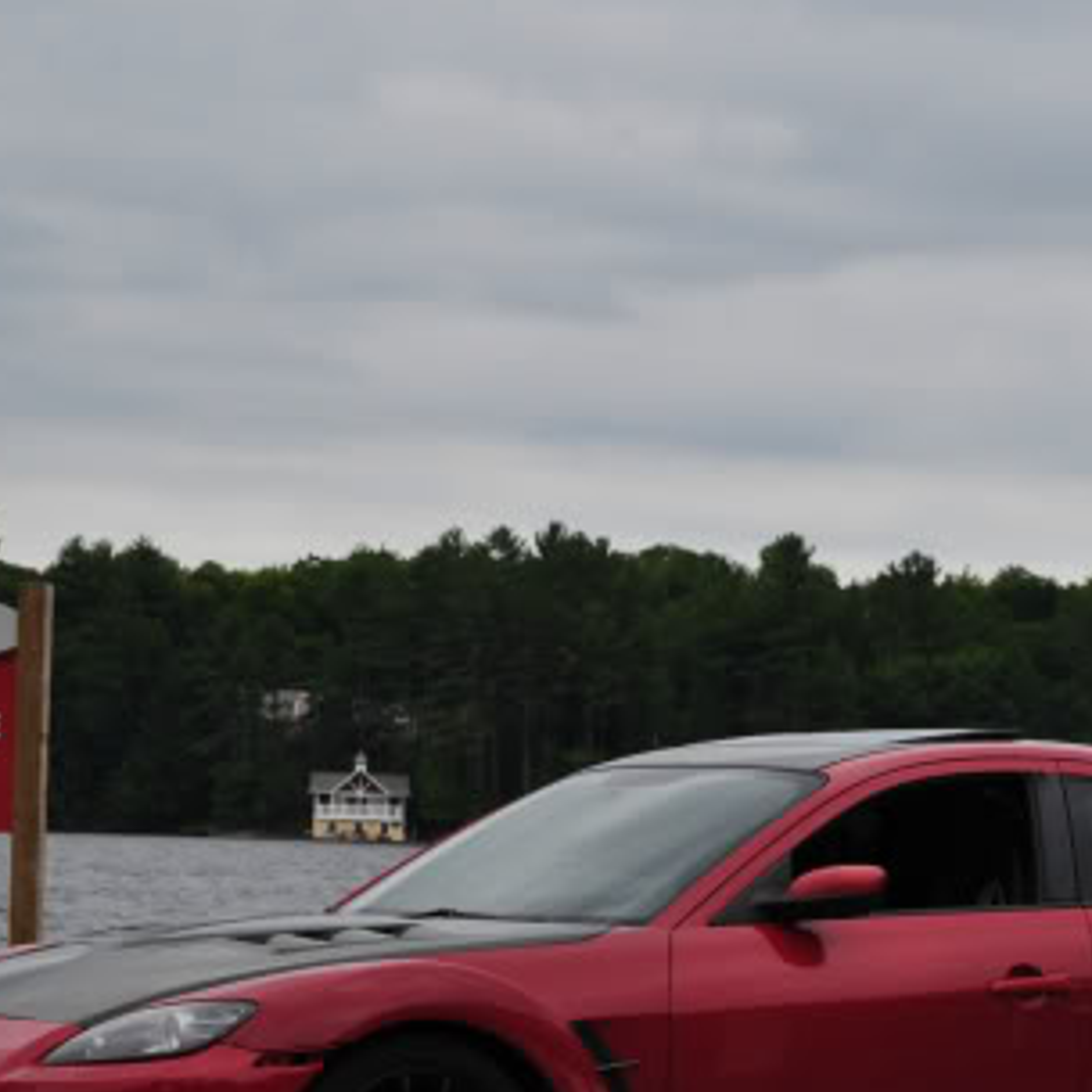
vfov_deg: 13.7
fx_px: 4533
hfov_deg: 13.7
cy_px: 853
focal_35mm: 127
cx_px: 494
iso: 200
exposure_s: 1/125
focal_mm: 38
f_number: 9
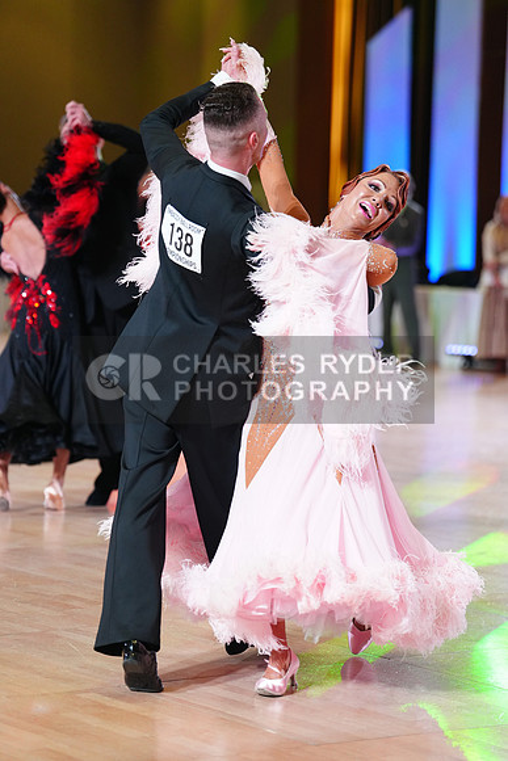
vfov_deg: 16.6
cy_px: 380
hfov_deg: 11.2
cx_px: 254
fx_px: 2602
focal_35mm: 123
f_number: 2.8
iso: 2000
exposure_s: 1/400
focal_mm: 123
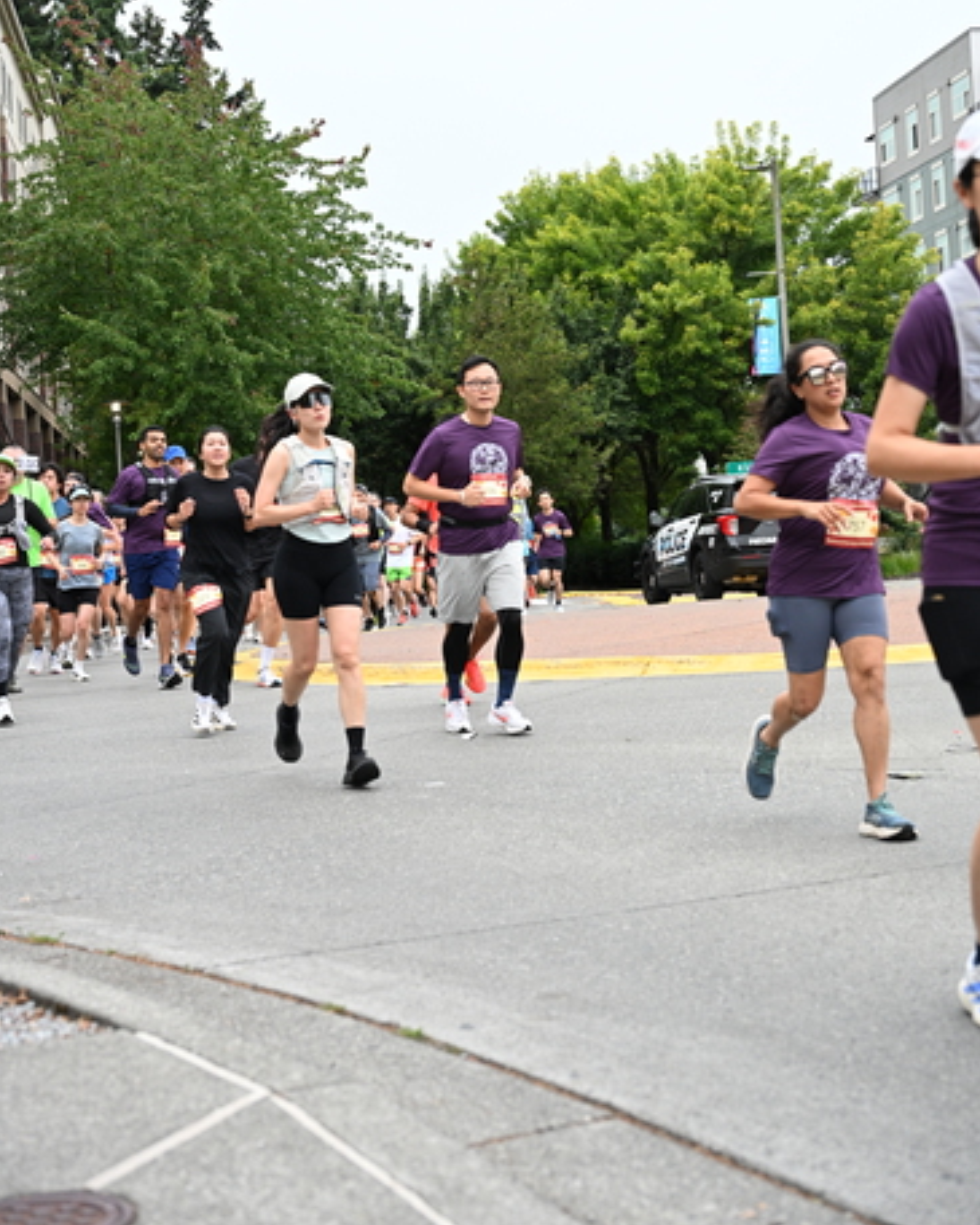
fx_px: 2175
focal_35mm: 60
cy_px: 492
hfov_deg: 25.4
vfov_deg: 31.4
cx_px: 490
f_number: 4
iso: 1600
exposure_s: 1/800
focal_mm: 53
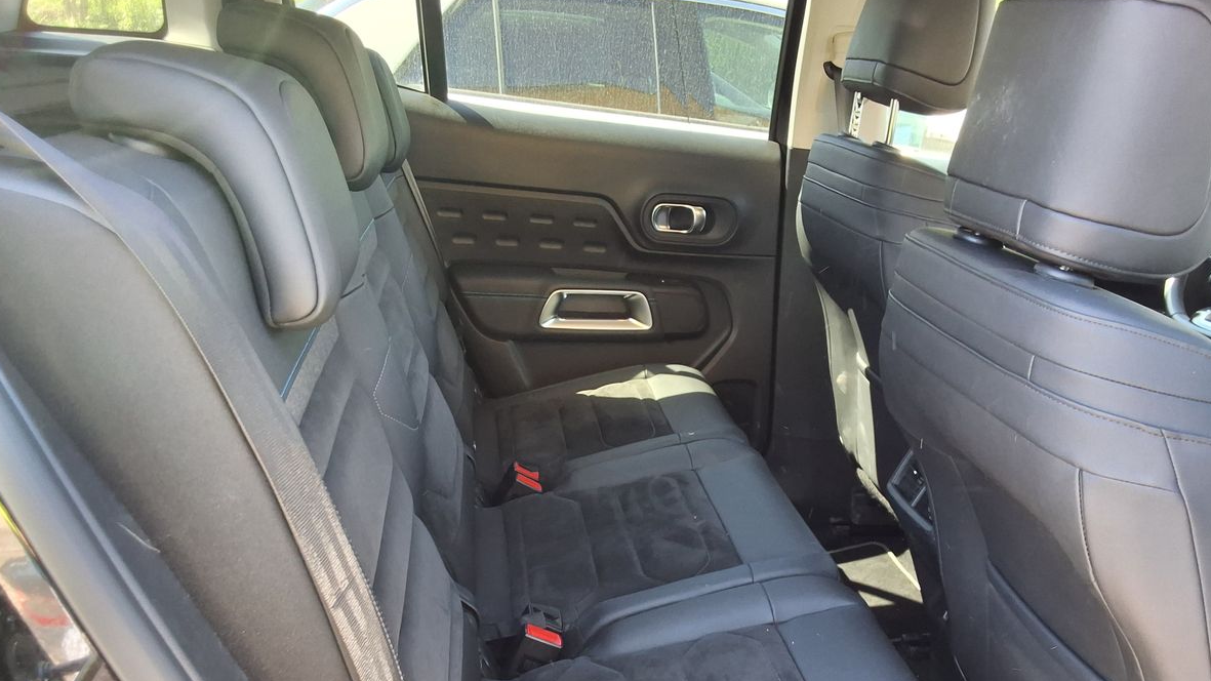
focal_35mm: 31
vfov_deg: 37.5
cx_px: 607
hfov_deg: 62.6
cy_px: 440
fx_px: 995
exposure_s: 1/50
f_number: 1.9
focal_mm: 2.91
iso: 40
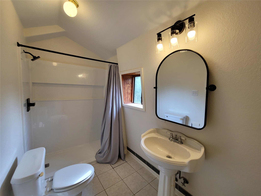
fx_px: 98
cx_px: 130
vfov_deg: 89.9
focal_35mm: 13
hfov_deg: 106.2
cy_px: 98
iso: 100
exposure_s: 1/120
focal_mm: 2.2
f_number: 2.2
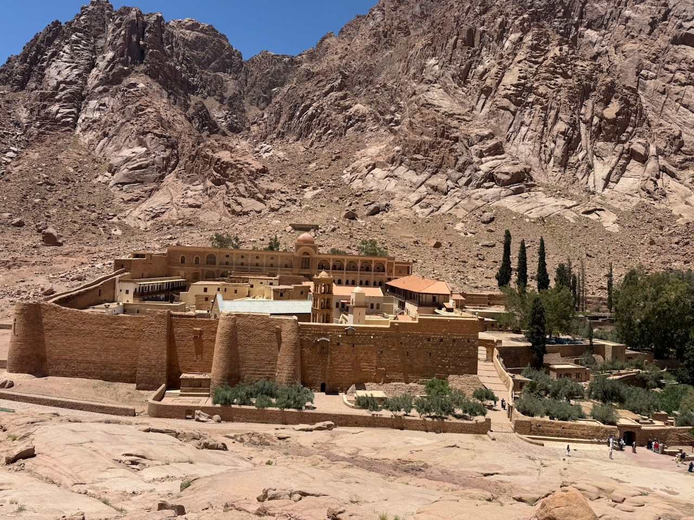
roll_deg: -2.4
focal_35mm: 24
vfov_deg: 56.8
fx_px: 481
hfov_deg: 71.6
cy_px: 260
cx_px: 347
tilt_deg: +1.2
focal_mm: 6.76
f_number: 1.78
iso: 80
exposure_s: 1/6173
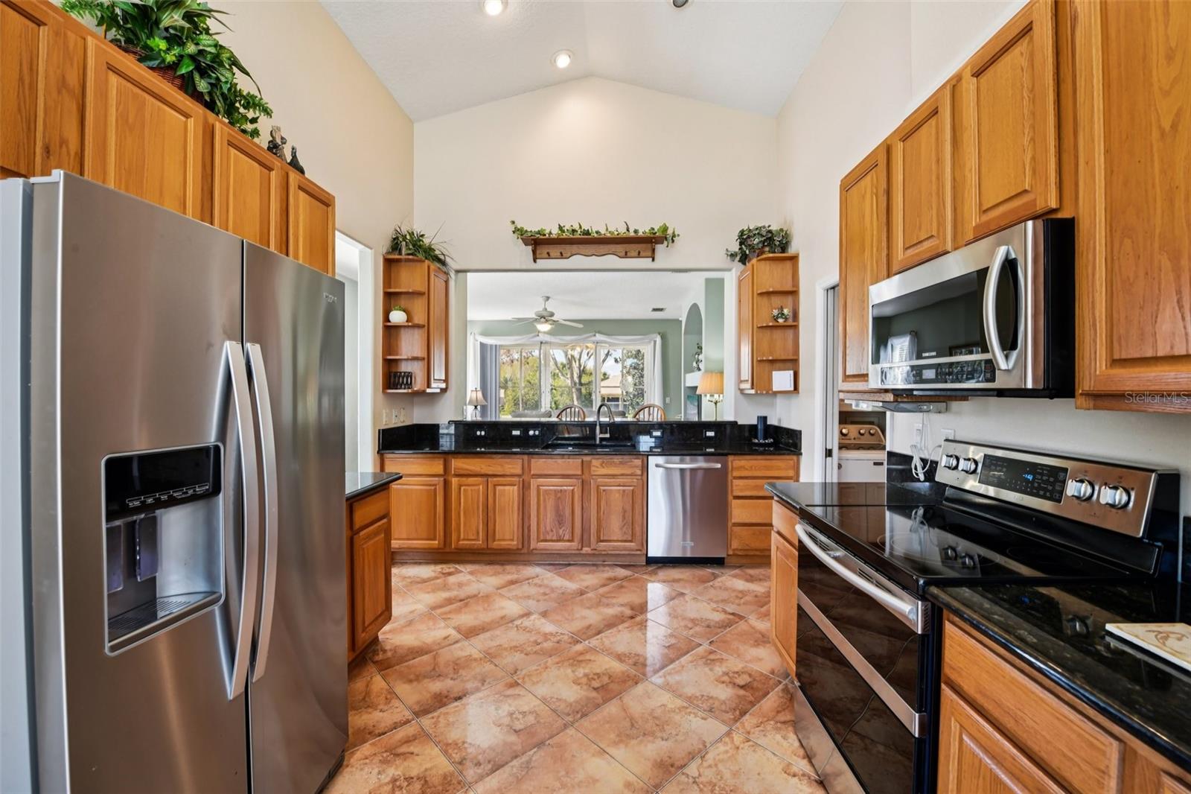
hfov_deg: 104.3
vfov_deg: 81.2
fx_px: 463
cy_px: 397
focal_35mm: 14
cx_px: 596
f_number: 8
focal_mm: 14
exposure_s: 1/8
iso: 400
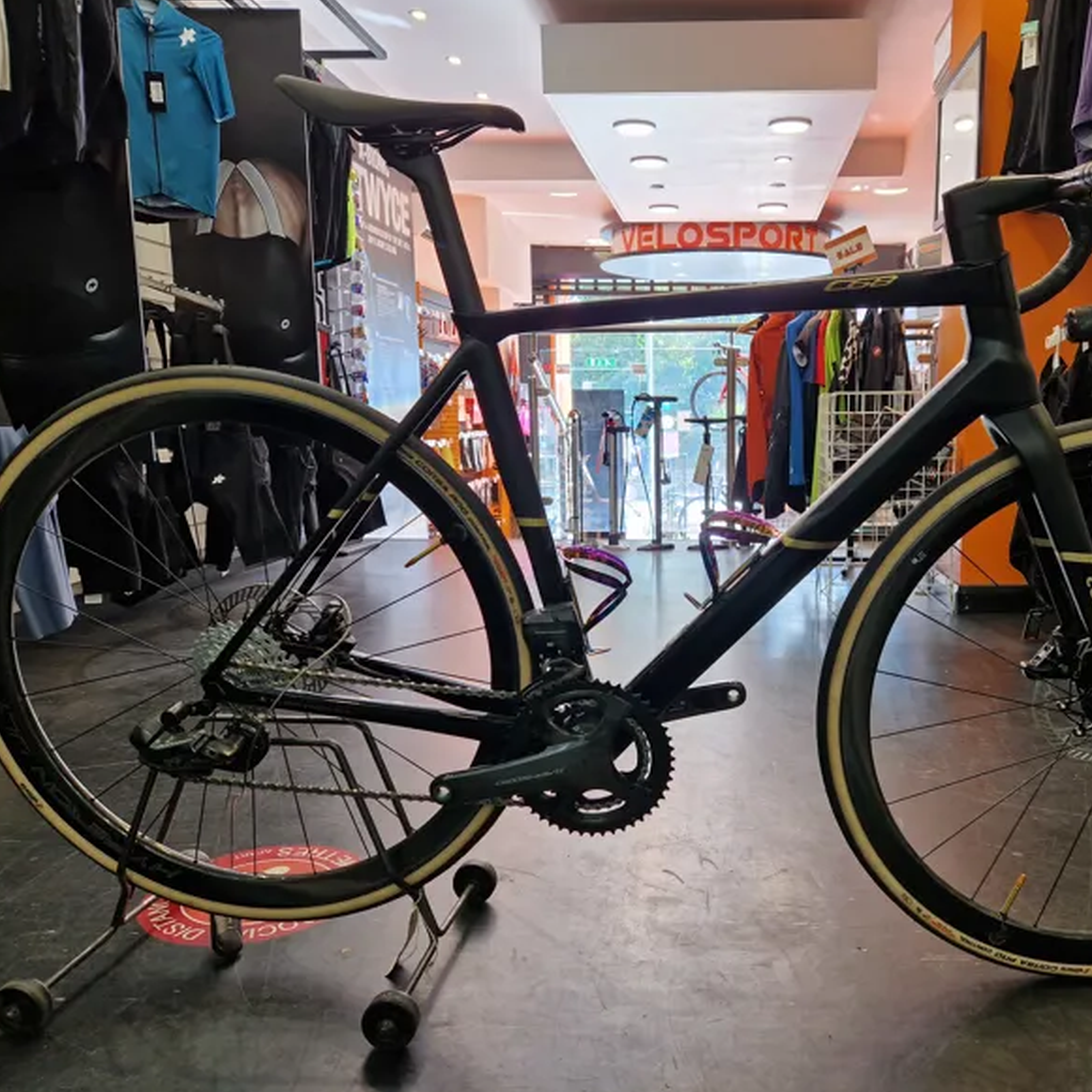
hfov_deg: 56.4
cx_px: 705
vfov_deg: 57.3
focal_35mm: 28
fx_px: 999
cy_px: 549
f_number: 1.8
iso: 100
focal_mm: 5.4
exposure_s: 1/100
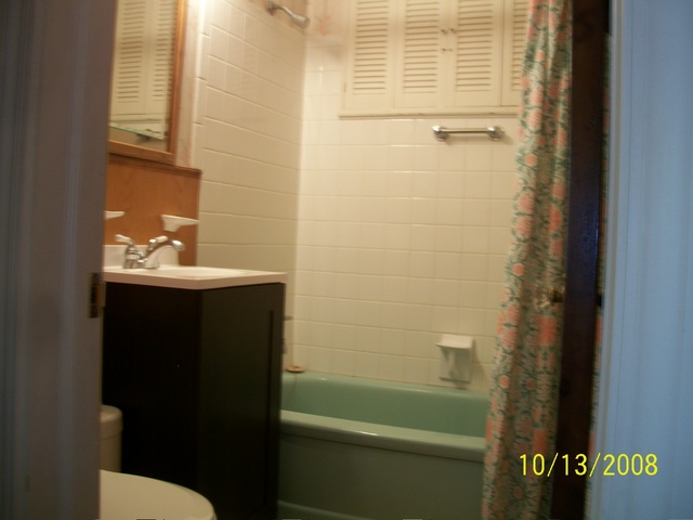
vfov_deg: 40.7
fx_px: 701
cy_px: 260
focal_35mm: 35
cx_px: 346
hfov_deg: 52.6
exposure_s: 1/6
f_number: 3.1
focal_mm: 6.3
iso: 80
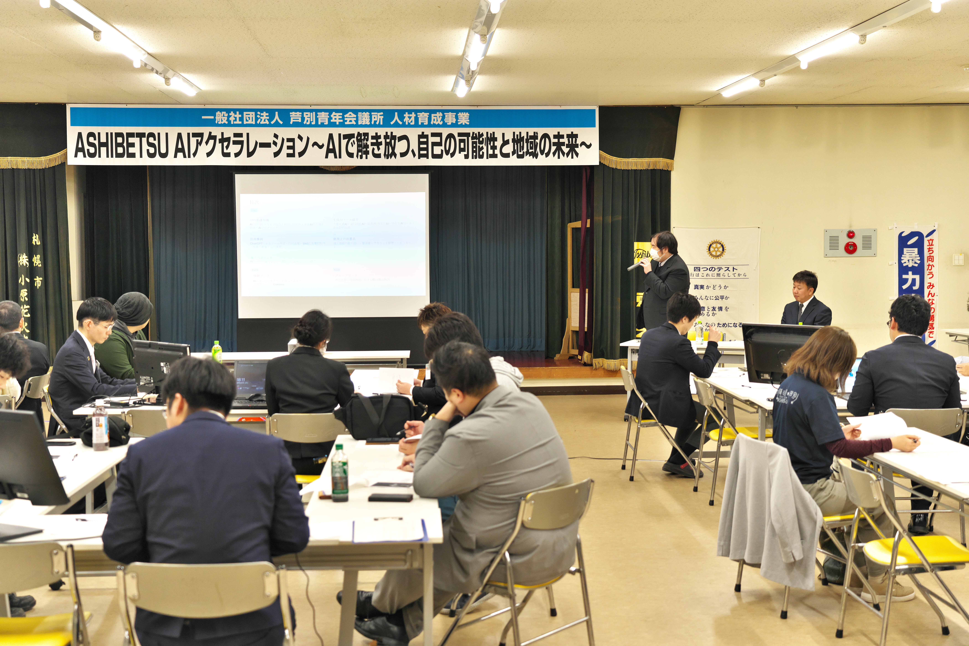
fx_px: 1292
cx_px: 484
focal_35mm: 48
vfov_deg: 28.1
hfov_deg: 41.1
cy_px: 323
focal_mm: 48
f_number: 4
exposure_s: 1/100
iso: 500
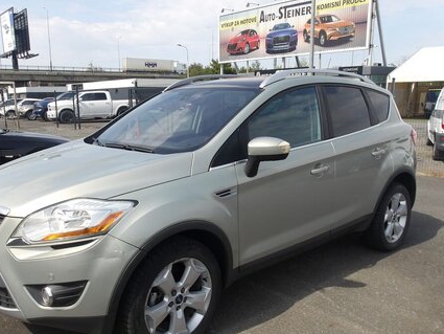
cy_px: 184
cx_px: 191
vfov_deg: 45.4
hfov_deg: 58.1
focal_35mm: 31
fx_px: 398
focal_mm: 4.9
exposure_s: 1/110
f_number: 10.4
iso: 100
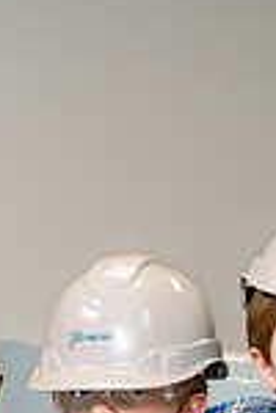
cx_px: 22
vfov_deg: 9.5
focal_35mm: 213
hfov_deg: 6.4
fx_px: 2449
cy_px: 494
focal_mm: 55
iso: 2000
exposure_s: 1/200
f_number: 5.6
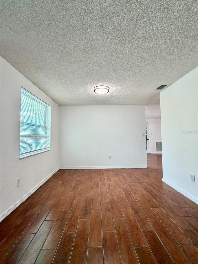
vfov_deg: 102.1
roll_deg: +0.2
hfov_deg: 85.7
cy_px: 132
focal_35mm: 14
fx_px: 107
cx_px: 99
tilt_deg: +2.8
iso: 200
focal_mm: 2.22
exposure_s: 1/120
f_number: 2.2
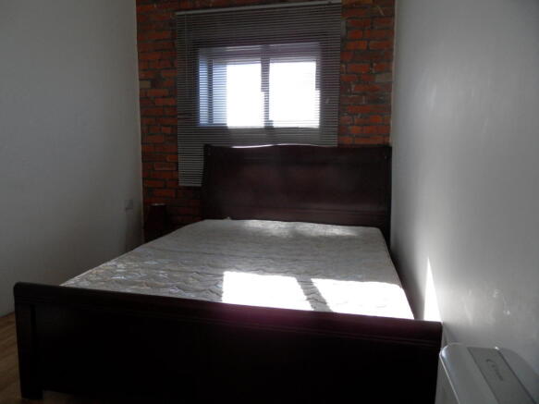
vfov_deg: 56.8
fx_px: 374
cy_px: 202
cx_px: 270
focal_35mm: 24
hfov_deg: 71.6
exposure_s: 1/90
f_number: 3.2
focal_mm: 3.9
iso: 100
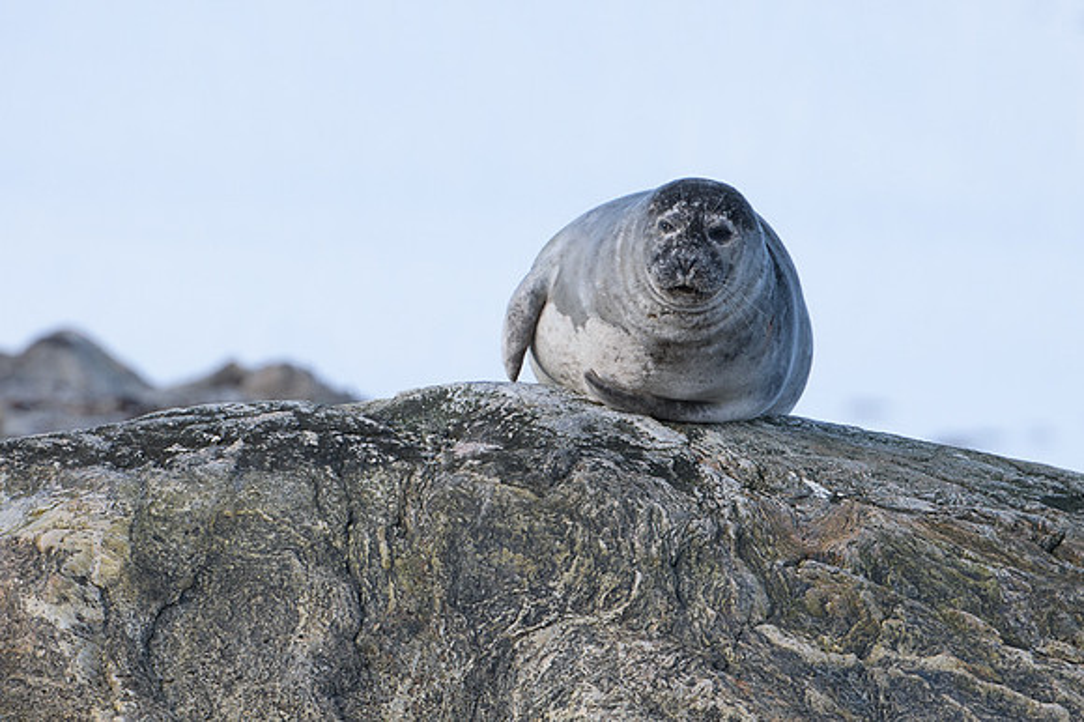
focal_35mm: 557
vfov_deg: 2.5
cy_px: 332
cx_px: 543
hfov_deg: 3.7
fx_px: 16759
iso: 800
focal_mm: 400
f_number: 8
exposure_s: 1/800
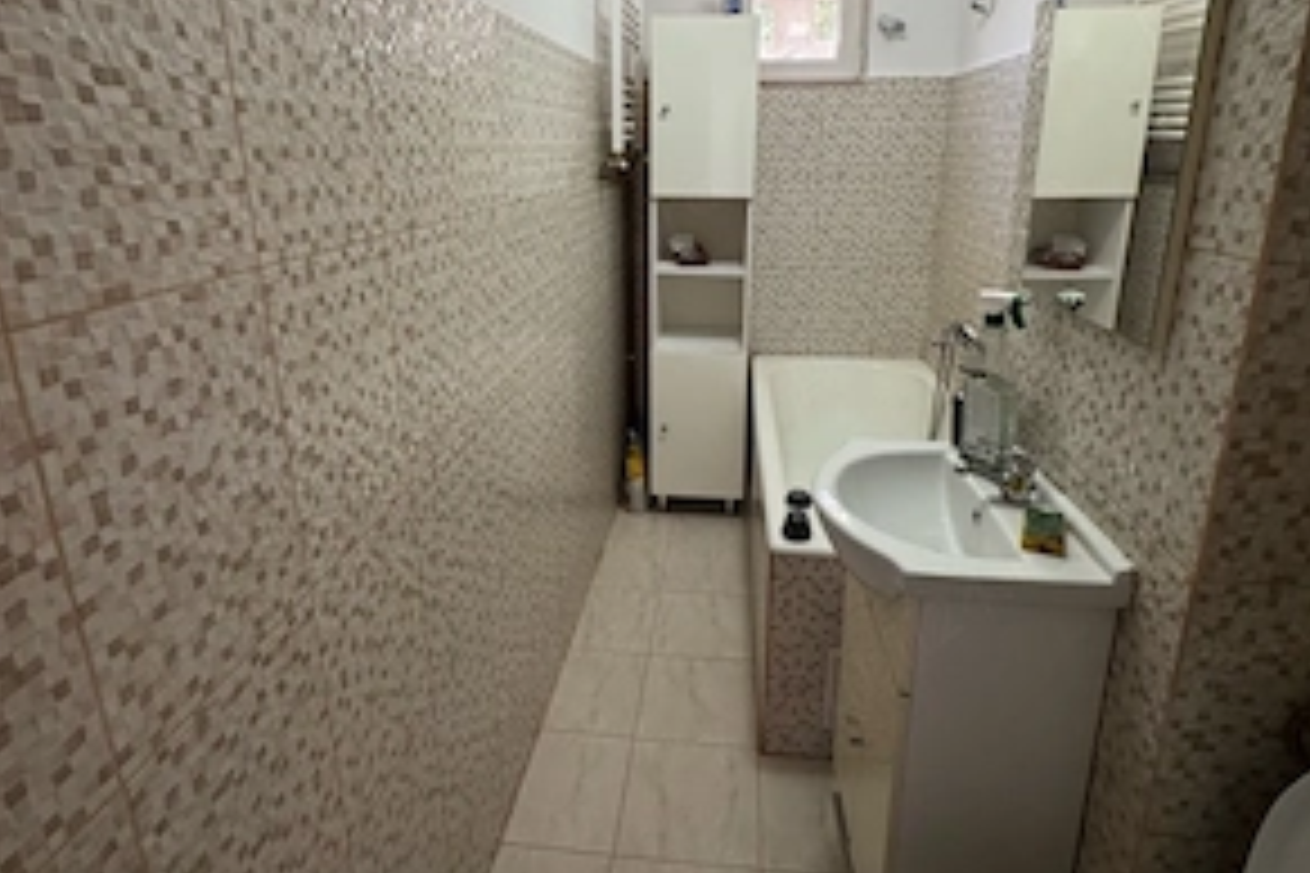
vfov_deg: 61.2
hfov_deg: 84.0
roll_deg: +0.9
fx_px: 728
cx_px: 666
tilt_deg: -14.9
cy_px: 338
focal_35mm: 20
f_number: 2.2
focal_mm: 2.22
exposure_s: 1/50
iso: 250
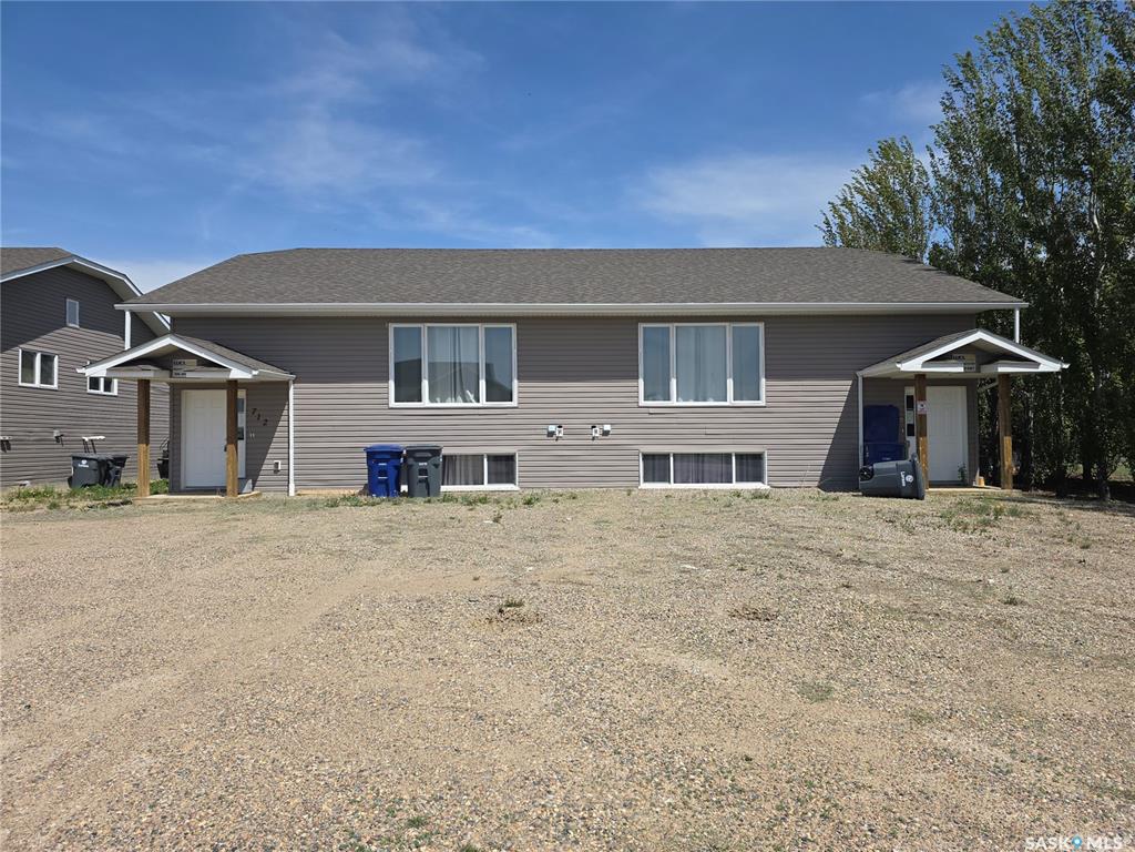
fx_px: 754
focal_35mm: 23
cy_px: 426
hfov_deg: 73.9
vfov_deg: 58.9
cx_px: 568
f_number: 1.7
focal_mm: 6.3
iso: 12
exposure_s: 1/1205
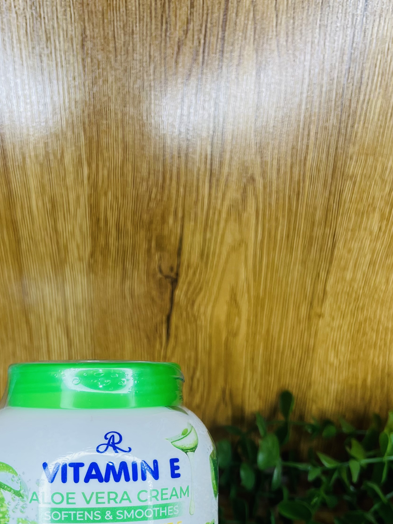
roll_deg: +0.4
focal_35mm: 47
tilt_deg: -37.4
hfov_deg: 30.8
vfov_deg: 37.9
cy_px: 465
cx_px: 147
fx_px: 711
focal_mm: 4.2
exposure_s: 1/148
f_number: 1.6
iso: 32
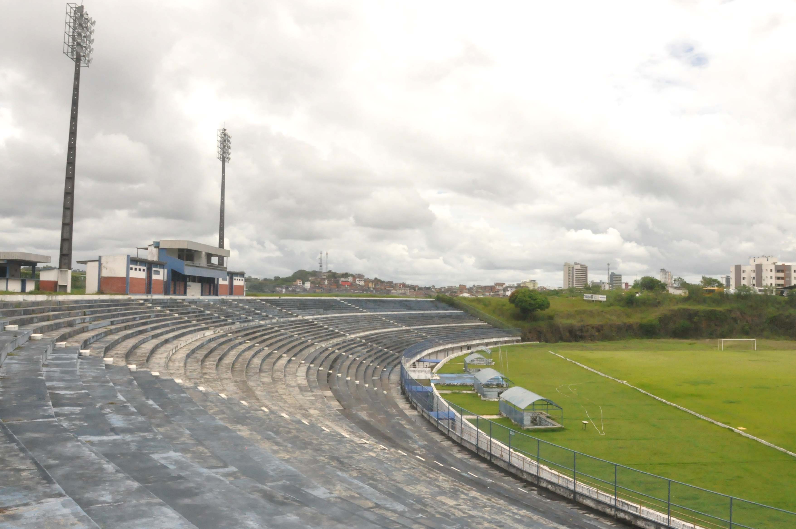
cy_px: 249
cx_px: 468
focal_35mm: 33
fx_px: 729
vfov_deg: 39.9
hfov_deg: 56.9
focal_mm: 18
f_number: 20
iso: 2000
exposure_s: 1/800
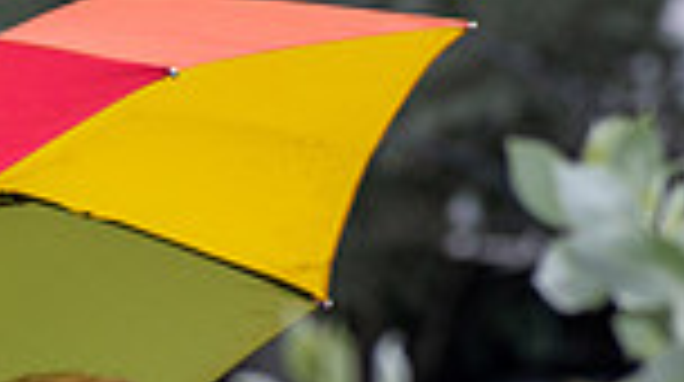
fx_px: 13620
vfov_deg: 1.6
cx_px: -189
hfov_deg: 2.9
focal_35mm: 752
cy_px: 326
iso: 250
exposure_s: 1/500
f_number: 5.6
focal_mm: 125
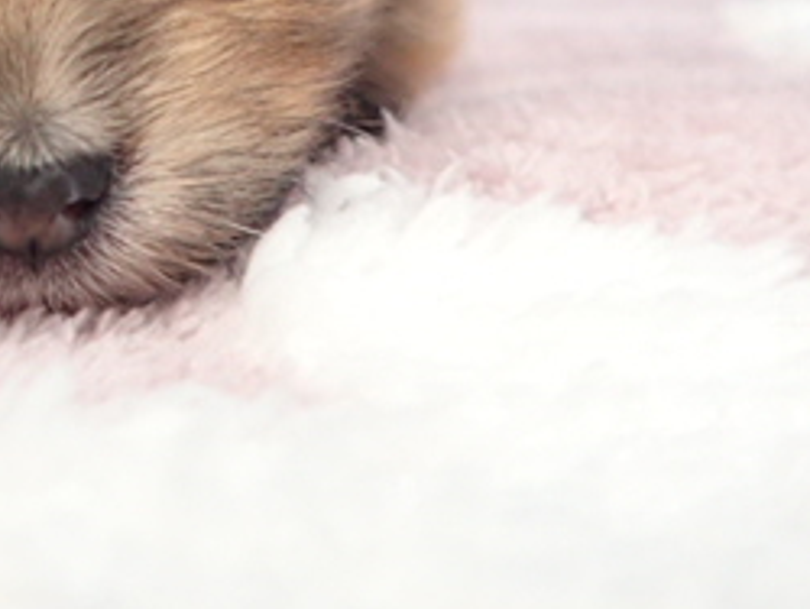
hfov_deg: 28.8
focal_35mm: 64
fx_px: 1499
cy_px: -113
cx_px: 49
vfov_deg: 21.4
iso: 400
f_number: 2
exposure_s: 1/80
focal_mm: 4.5
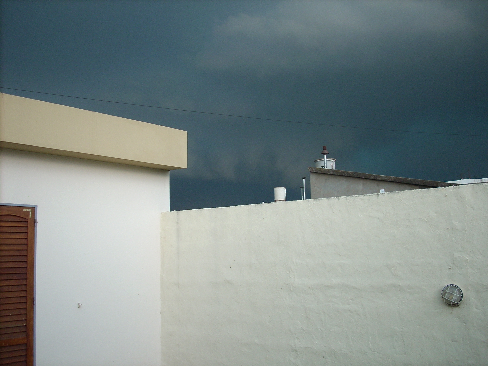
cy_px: 183
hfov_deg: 50.1
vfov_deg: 38.7
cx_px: 244
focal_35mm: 37
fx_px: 522
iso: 100
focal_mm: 6.2
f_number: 2.8
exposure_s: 1/30
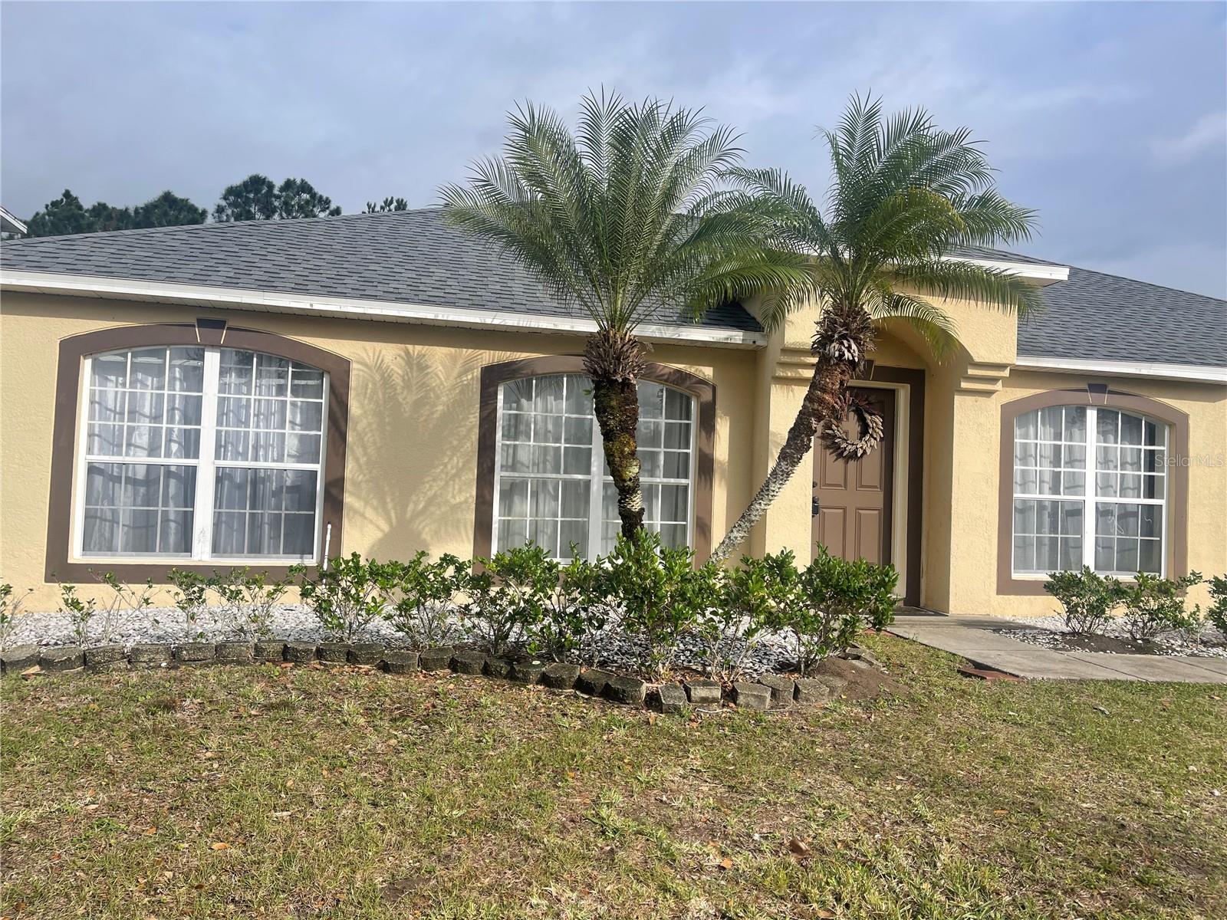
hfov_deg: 69.4
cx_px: 614
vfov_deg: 54.9
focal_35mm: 25
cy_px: 460
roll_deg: -2.4
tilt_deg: +0.8
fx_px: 886
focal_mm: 5.1
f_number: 1.6
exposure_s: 1/3788
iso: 32
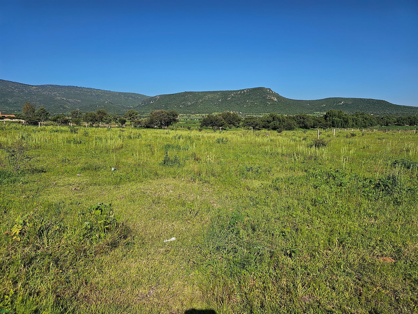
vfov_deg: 58.9
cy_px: 157
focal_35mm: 23
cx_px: 209
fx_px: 278
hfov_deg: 73.9
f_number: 1.7
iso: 12
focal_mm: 6.3
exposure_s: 1/1636
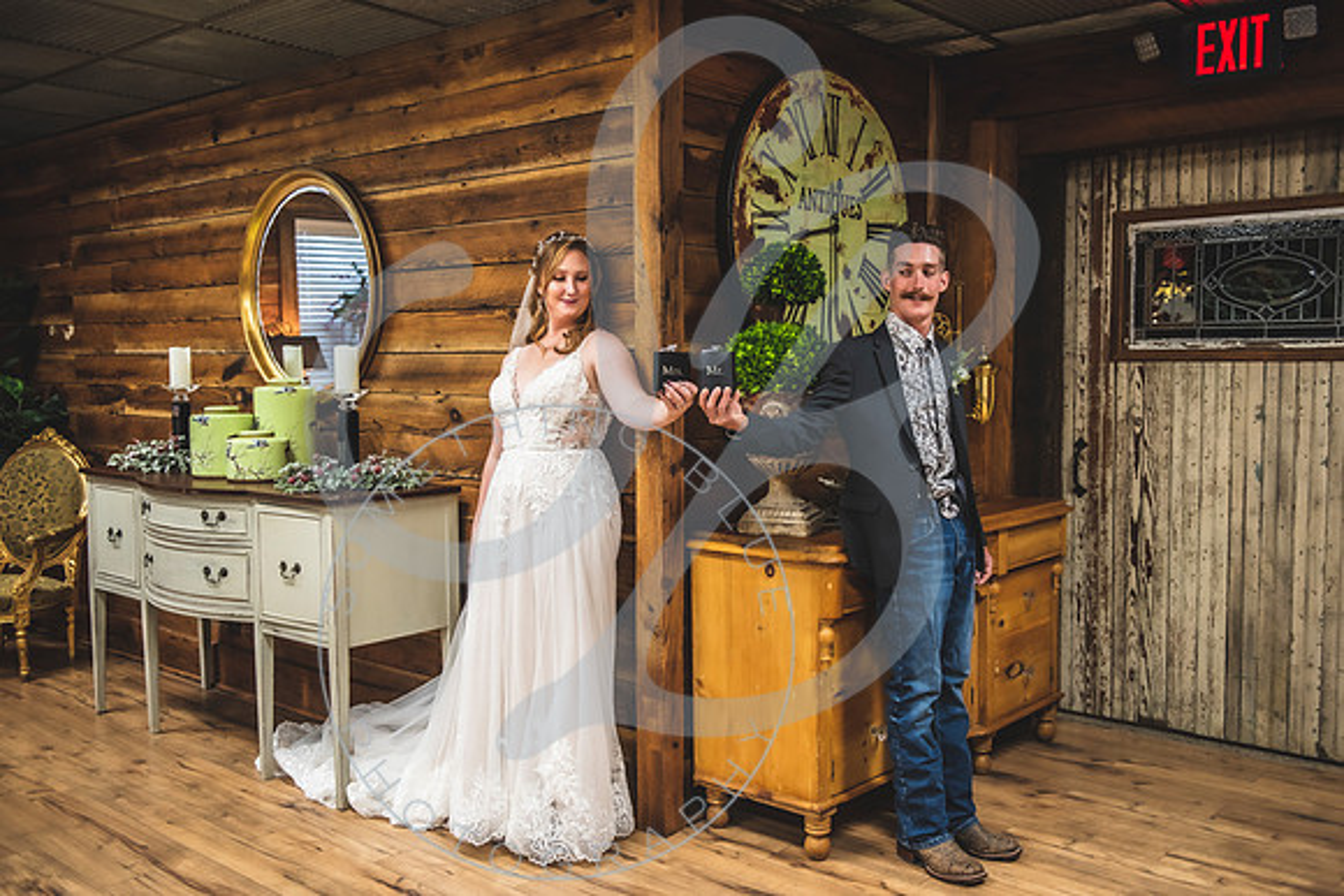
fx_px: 1210
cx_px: 672
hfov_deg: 58.1
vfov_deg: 40.7
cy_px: 448
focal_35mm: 32
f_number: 2.8
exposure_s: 1/160
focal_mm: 32
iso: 1000
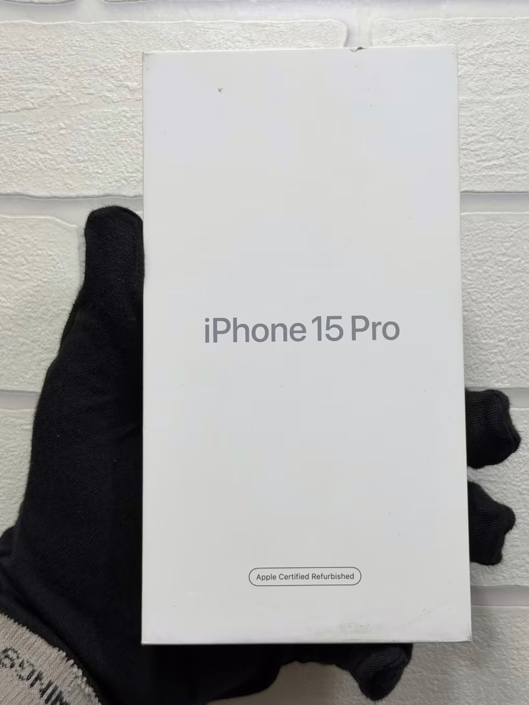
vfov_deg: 34.3
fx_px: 1141
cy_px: 367
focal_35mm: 56
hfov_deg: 26.1
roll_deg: -0.3
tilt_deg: +1.3
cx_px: 296
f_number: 1.78
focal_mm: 6.76
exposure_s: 1/100
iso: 50
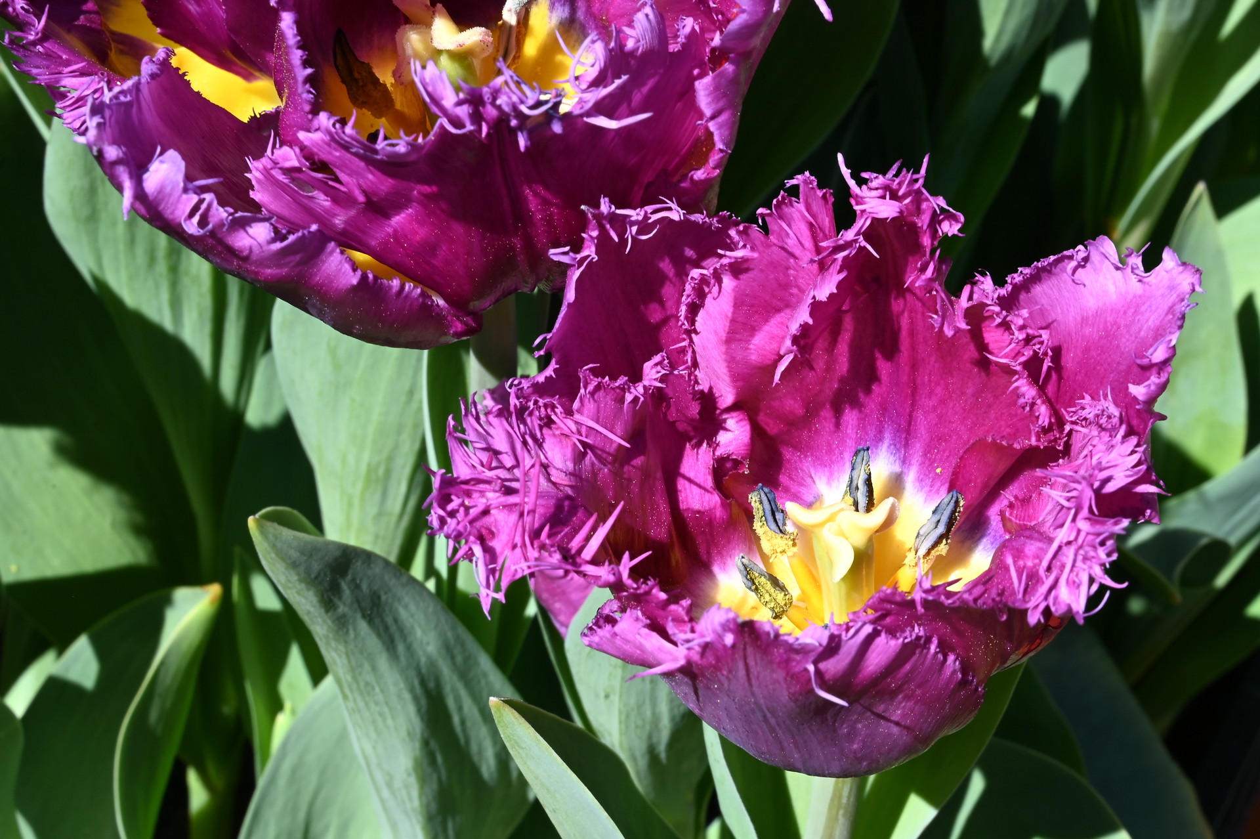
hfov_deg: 38.2
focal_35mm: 52
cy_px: 420
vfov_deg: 26.0
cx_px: 630
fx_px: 1819
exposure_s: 1/60
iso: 250
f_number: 22
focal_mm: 52
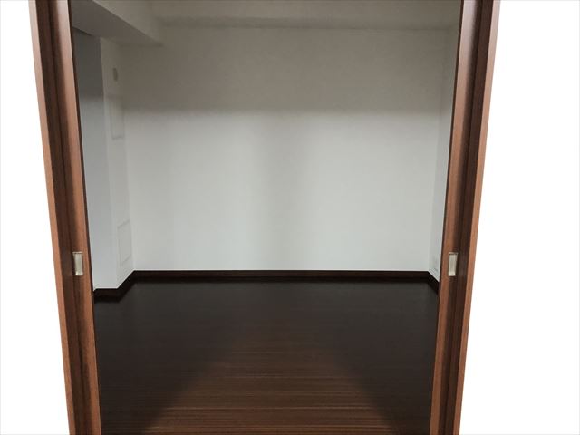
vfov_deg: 49.7
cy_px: 218
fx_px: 469
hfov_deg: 63.4
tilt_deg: -10.7
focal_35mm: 28
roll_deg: -1.6
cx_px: 290
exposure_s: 1/17
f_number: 1.8
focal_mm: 3.99
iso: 100
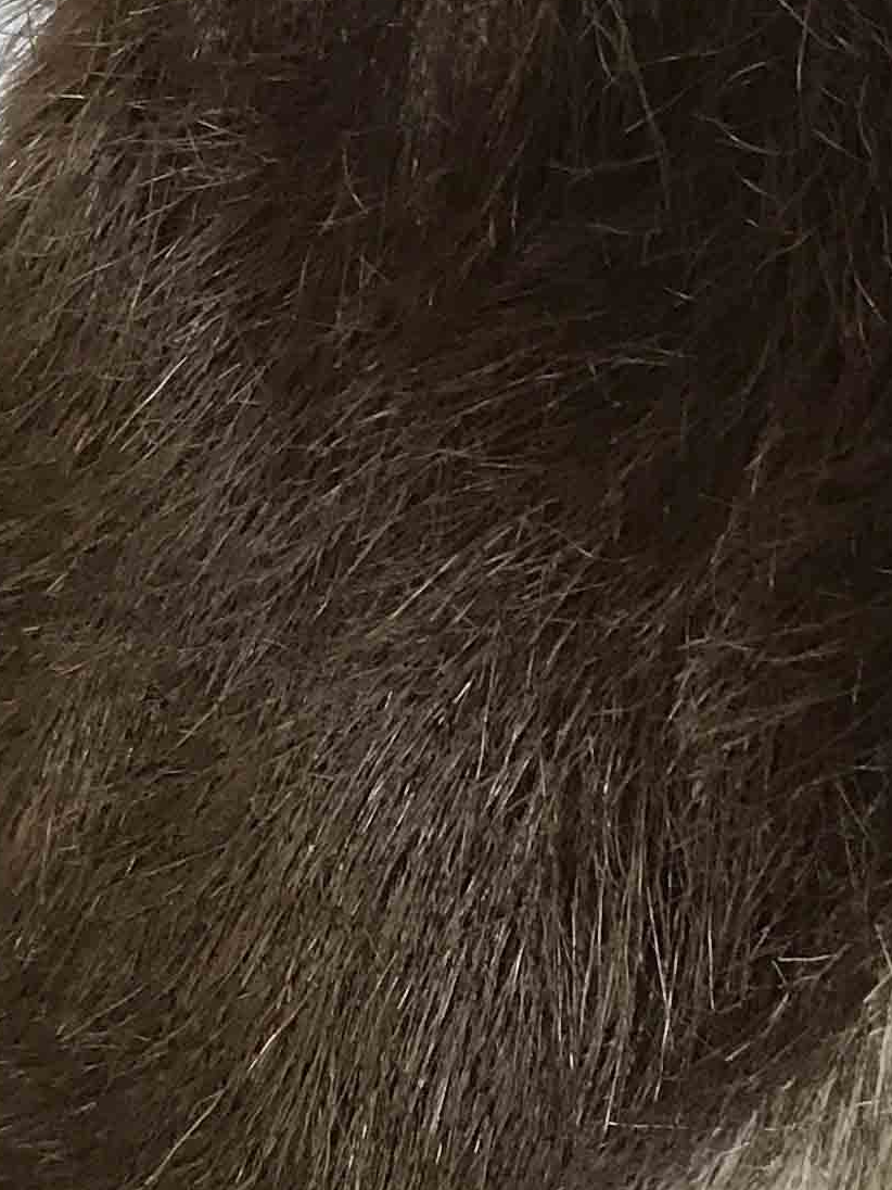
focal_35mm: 103
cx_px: 550
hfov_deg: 14.4
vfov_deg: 18.8
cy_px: 175
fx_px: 3539
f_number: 1.8
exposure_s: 1/17
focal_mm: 3.99
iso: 80
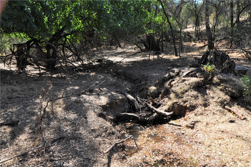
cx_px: 126
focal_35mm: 21
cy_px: 84
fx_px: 146
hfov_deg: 81.3
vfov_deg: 59.4
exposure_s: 1/200
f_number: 10
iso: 400
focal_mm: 14
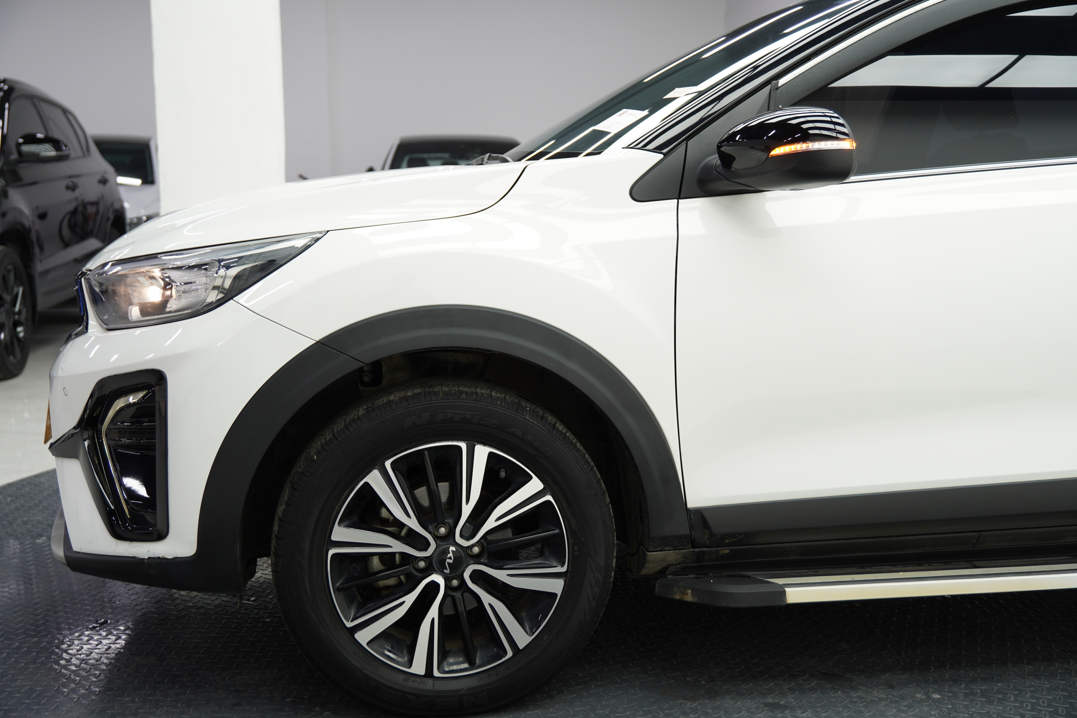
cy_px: 359
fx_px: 1167
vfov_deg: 34.2
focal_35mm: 39
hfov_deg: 49.6
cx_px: 538
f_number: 2.8
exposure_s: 1/100
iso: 160
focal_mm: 26
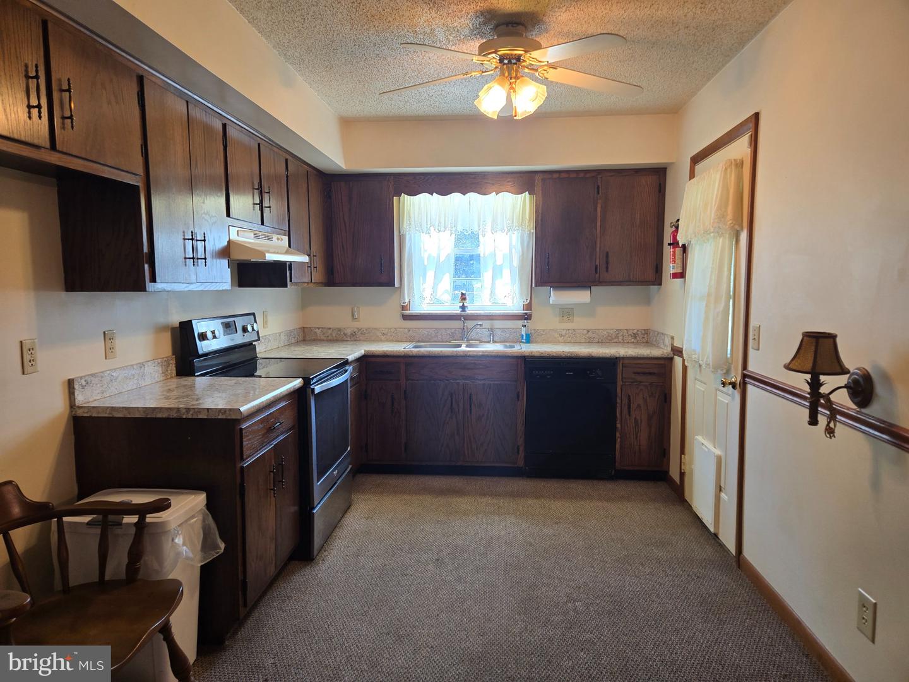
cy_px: 341
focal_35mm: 23
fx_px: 604
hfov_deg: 73.9
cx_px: 454
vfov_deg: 58.9
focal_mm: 5.4
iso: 50
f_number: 1.8
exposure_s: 1/60
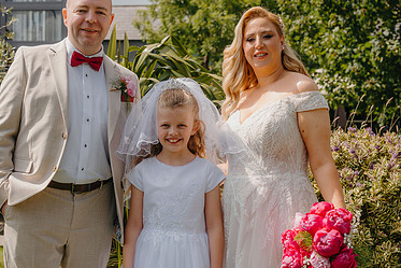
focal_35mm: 55
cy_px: 149
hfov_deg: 36.2
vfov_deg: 24.6
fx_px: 613
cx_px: 175
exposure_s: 1/800
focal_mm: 35
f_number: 4
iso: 100
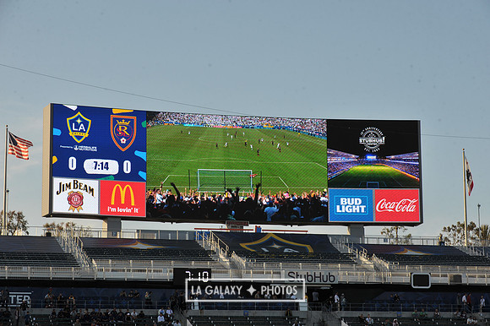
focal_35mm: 105
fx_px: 1428
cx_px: 245
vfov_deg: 13.0
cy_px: 163
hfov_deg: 19.5
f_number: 10
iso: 400
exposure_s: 1/400
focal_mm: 105
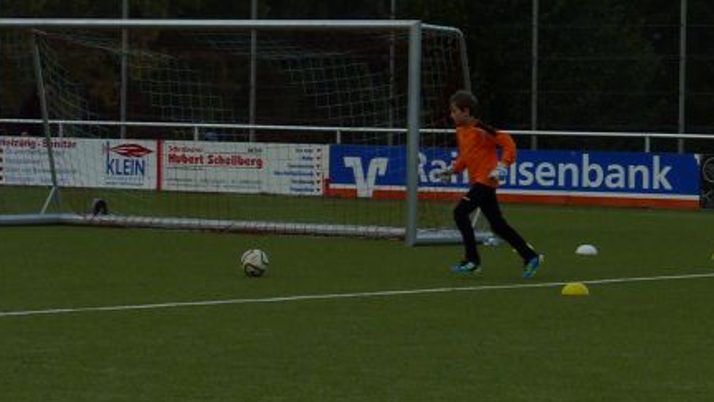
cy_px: 205
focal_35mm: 208
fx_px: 3938
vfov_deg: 5.8
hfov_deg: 10.4
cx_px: 364
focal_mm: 30.5
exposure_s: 1/500
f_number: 7.1
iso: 500
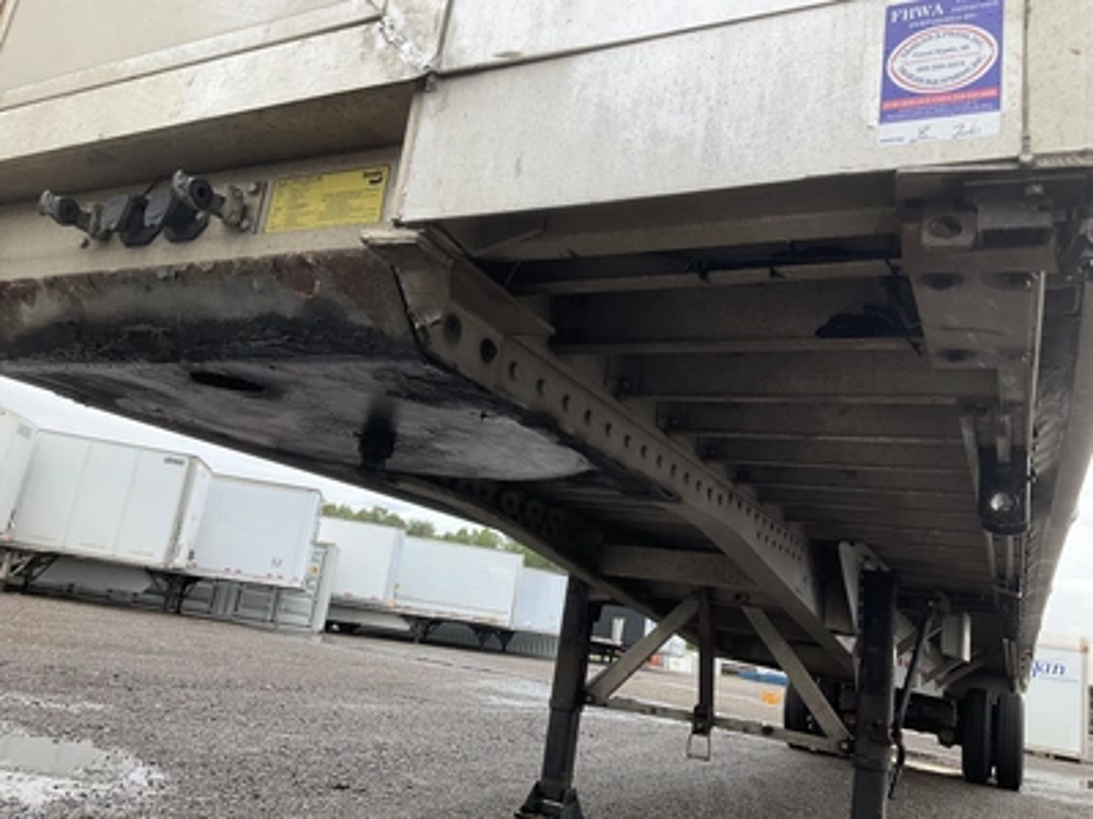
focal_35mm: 29
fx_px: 916
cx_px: 546
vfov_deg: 48.2
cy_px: 410
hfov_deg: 61.7
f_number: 1.8
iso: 25
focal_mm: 3
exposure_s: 1/372
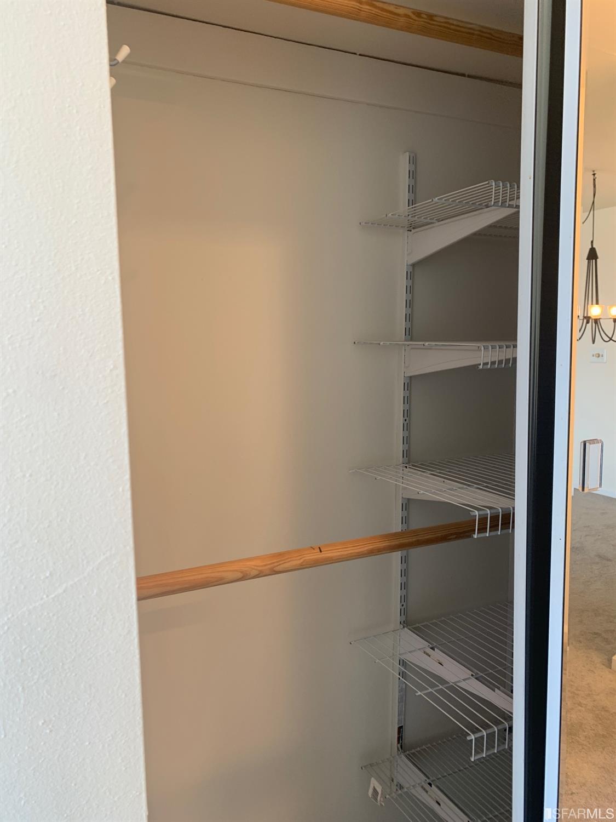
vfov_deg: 67.3
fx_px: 617
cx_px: 308
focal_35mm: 26
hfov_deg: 53.1
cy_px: 411
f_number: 1.8
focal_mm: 4.25
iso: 50
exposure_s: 1/60
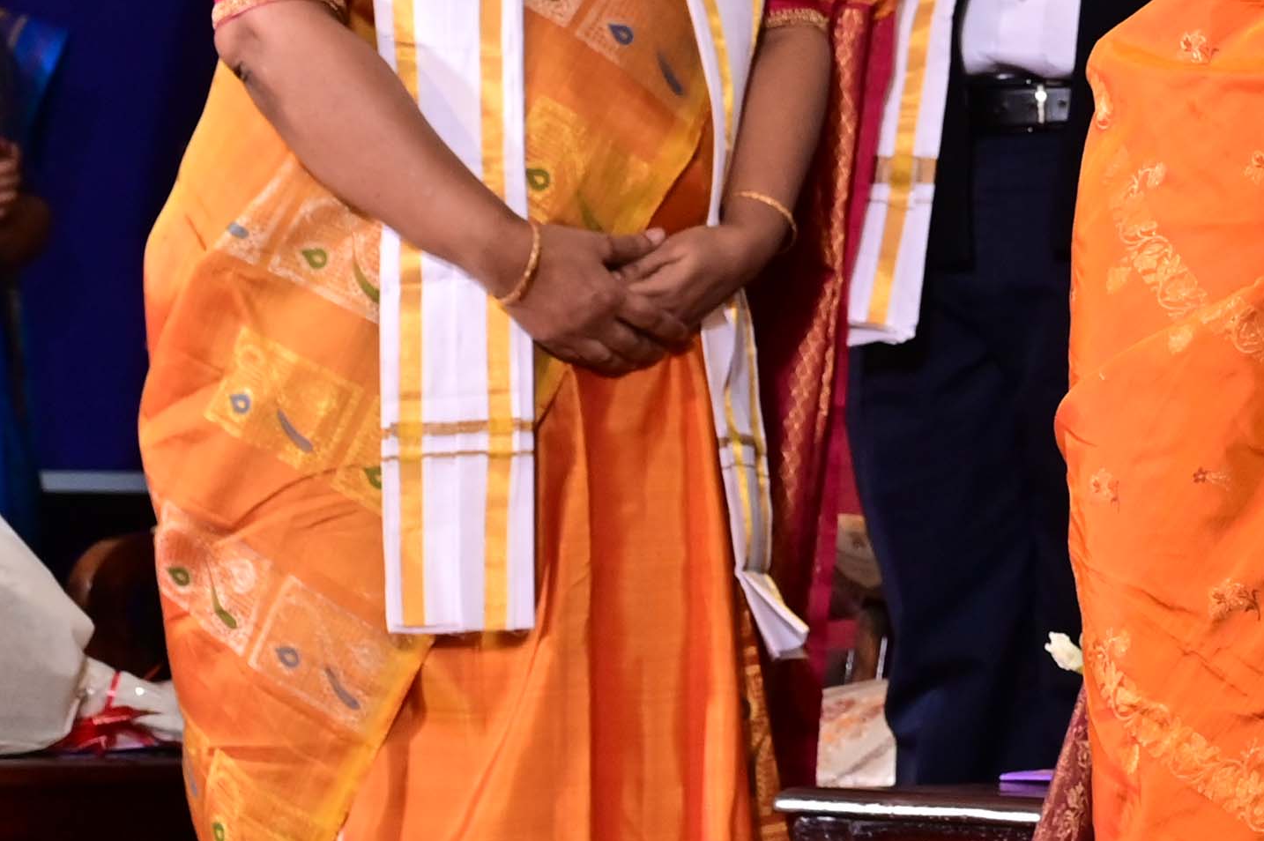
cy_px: -569
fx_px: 6807
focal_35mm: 194
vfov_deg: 6.9
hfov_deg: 9.8
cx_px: 2651
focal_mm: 46
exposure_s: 1/160
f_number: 7.1
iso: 640
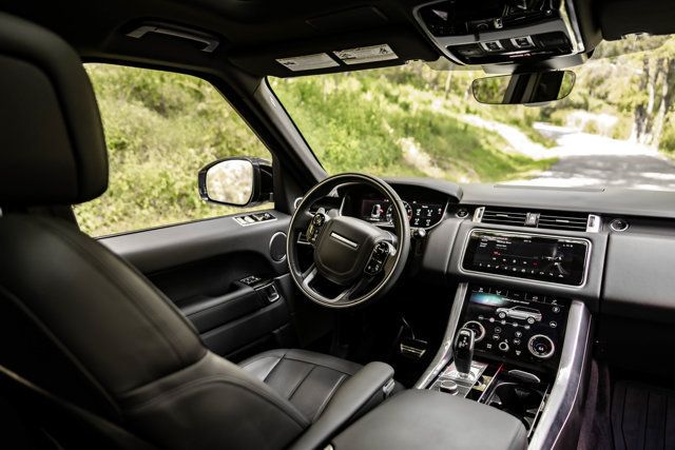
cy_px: 225
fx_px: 450
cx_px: 338
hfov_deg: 73.7
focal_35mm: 24
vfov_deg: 53.2
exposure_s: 1/200
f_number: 2.8
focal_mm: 24
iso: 500
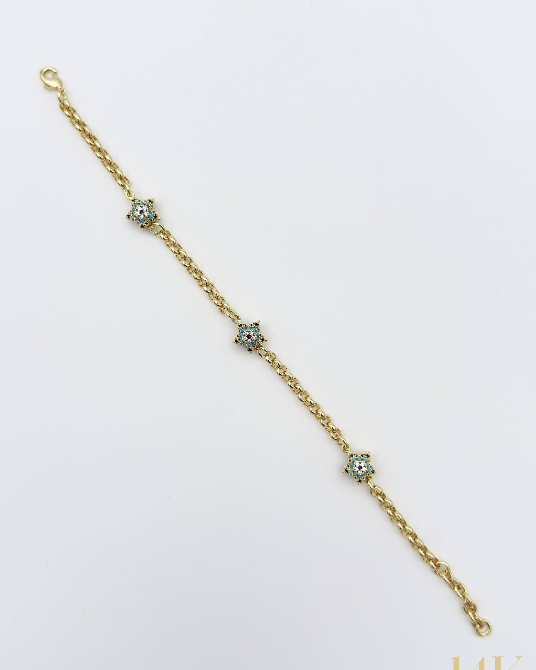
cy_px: 343
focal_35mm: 37
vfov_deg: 49.1
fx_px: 734
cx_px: 265
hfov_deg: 40.1
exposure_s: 1/1522
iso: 80
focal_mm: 6.76
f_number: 1.78
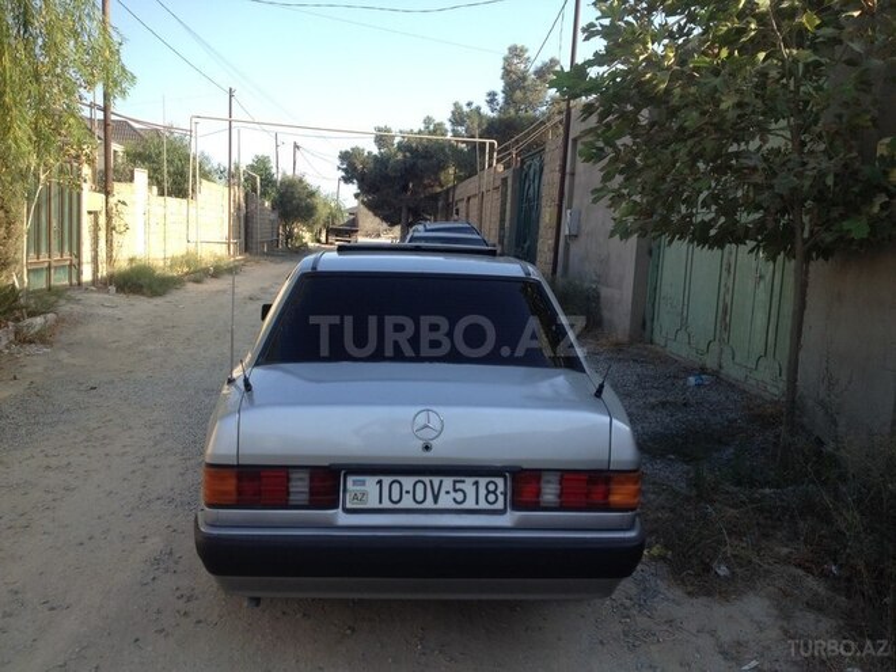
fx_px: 906
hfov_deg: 52.6
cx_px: 448
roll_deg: -0.4
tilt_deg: -8.7
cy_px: 336
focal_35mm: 35
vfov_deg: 40.7
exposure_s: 1/569
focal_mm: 4.28
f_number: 2.4
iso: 50
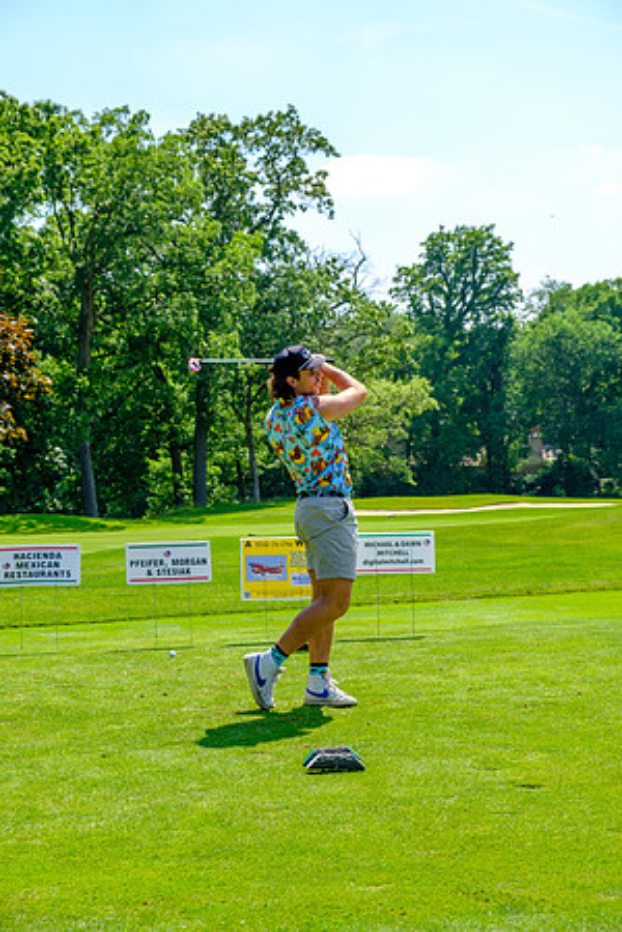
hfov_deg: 21.2
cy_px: 466
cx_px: 311
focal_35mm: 64
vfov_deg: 31.4
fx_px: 1659
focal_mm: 42.5
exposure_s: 1/320
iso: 200
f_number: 5.6
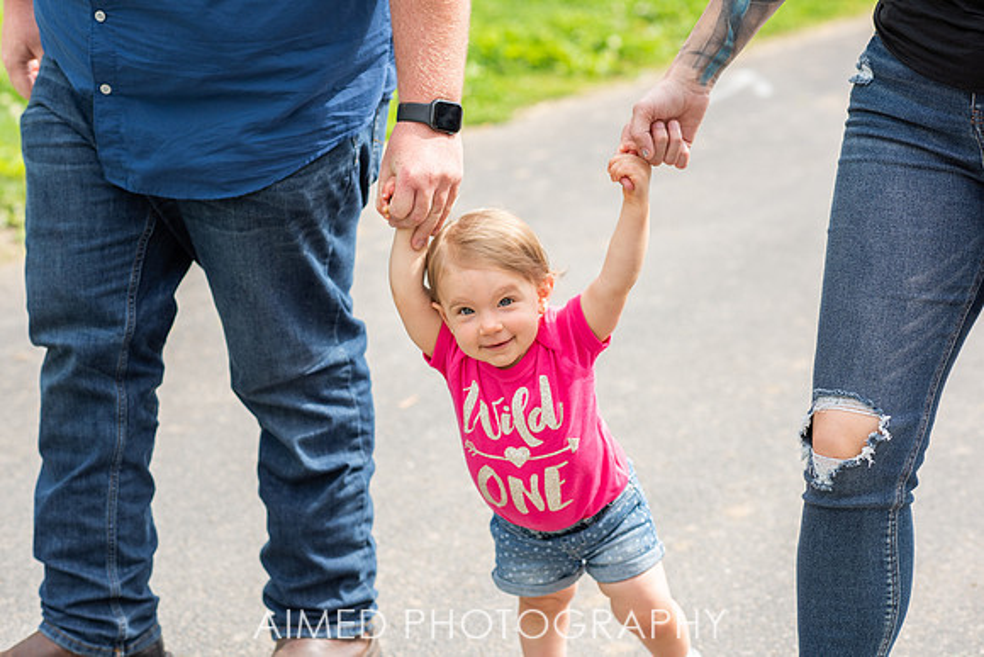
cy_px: 328
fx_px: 2324
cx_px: 492
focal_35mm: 85
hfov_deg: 23.9
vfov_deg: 16.1
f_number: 3.5
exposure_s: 1/1000
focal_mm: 85
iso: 200
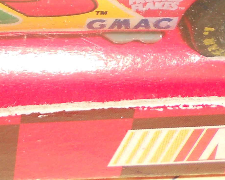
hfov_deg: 13.7
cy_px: -85
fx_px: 912
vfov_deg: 10.9
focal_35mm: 137
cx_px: -33
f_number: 8.8
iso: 80
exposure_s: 1/25
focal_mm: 5.8
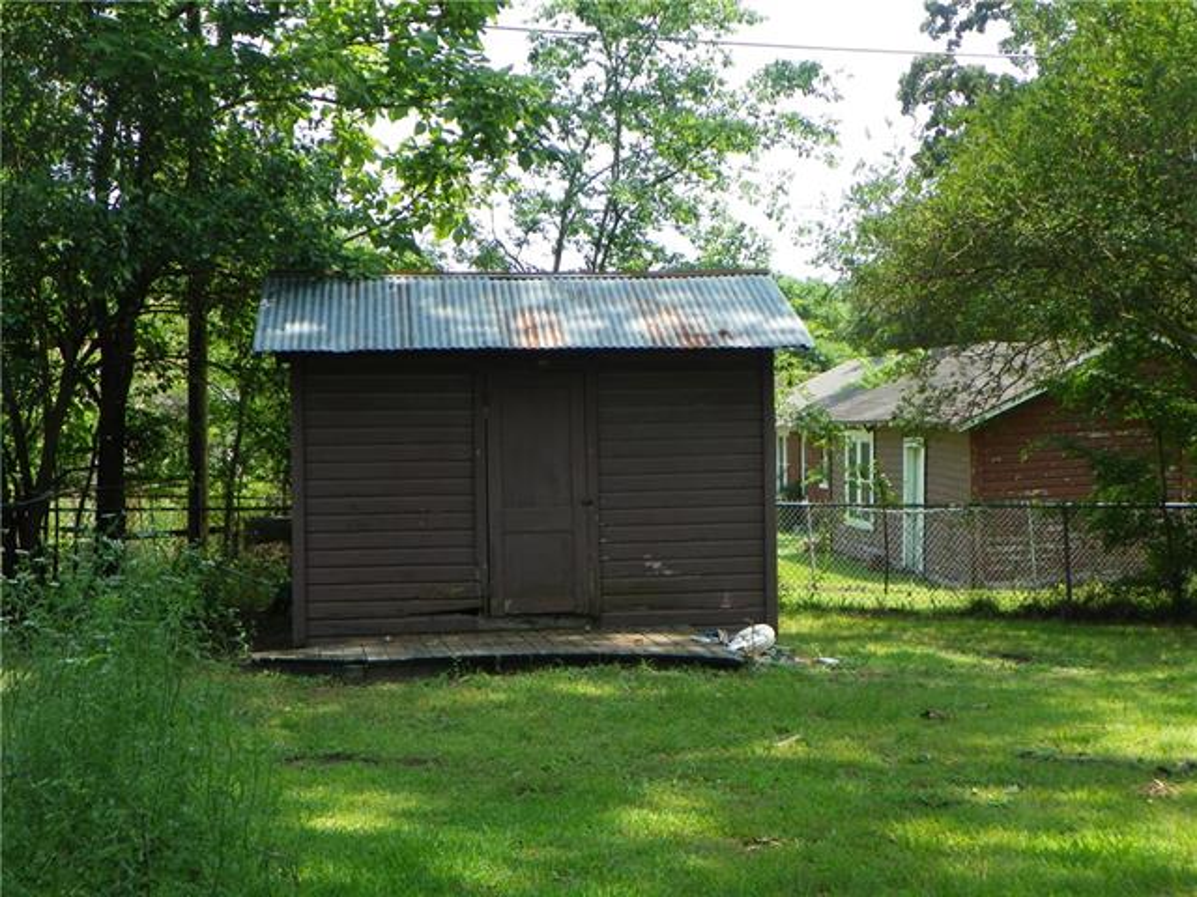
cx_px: 598
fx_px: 1798
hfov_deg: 36.8
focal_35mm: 52
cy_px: 448
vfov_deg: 28.0
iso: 64
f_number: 4
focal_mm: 9.2
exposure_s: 1/200
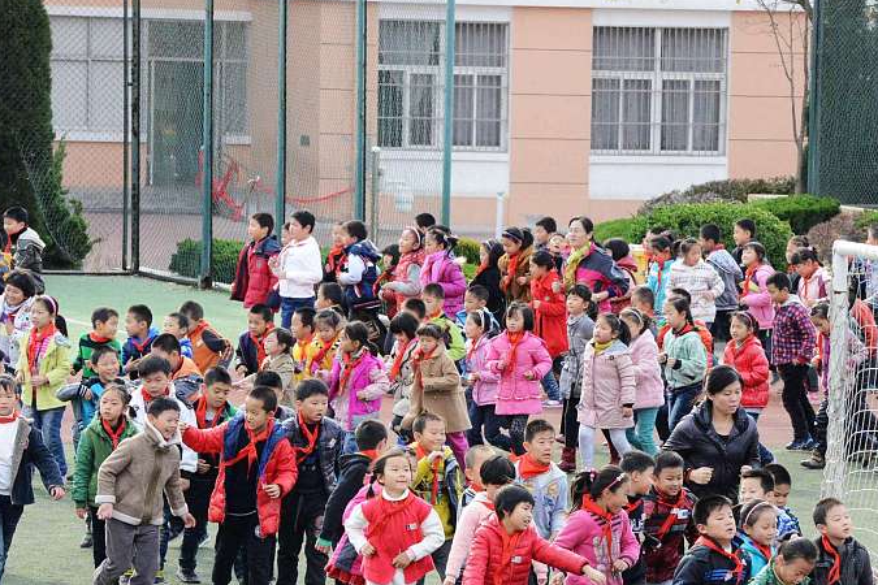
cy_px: 463
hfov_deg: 6.3
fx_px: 8023
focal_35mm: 329
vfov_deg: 4.2
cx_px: 643
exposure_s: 1/800
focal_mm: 185
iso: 4000
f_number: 14
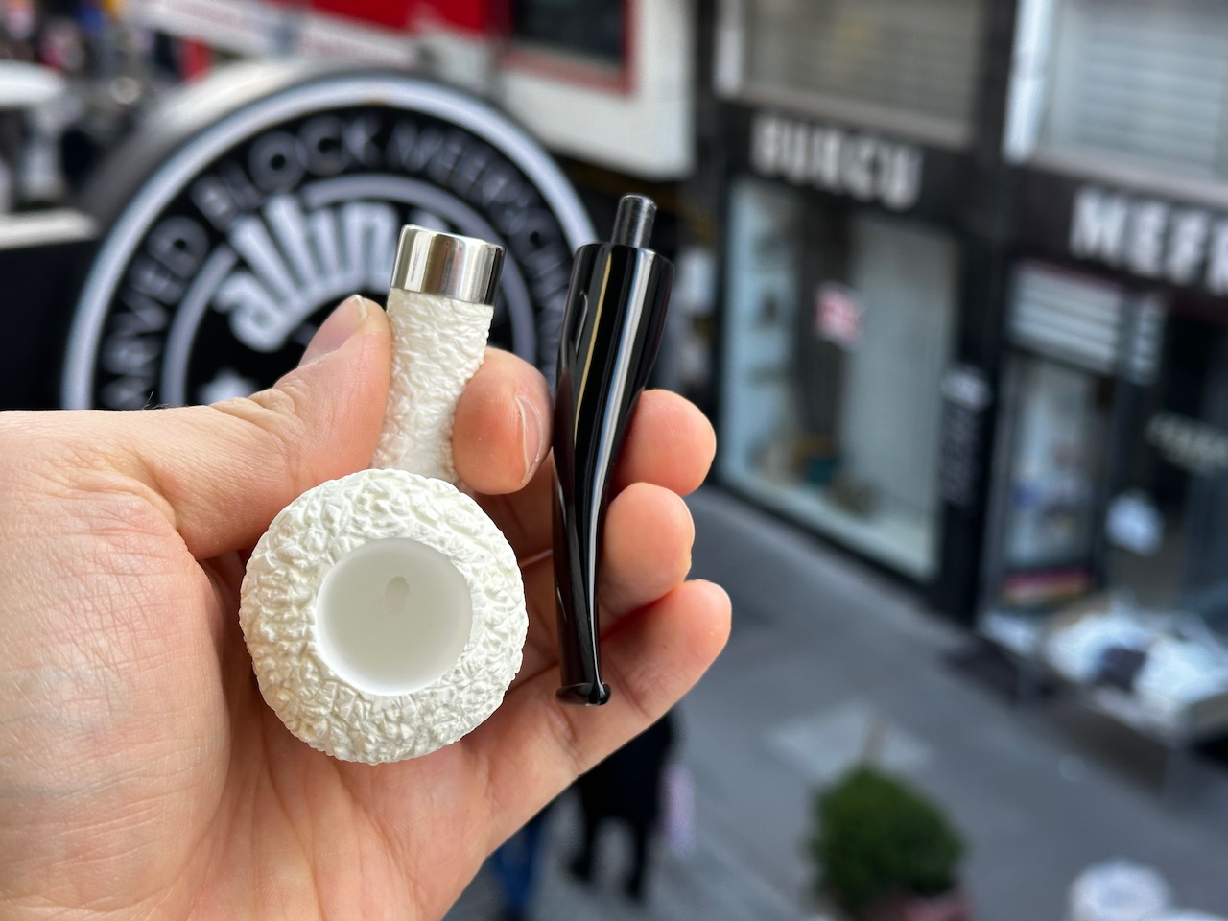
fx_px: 1703
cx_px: 614
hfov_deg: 39.7
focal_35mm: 48
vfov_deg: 30.3
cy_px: 460
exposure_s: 1/212
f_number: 1.78
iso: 64
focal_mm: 6.86
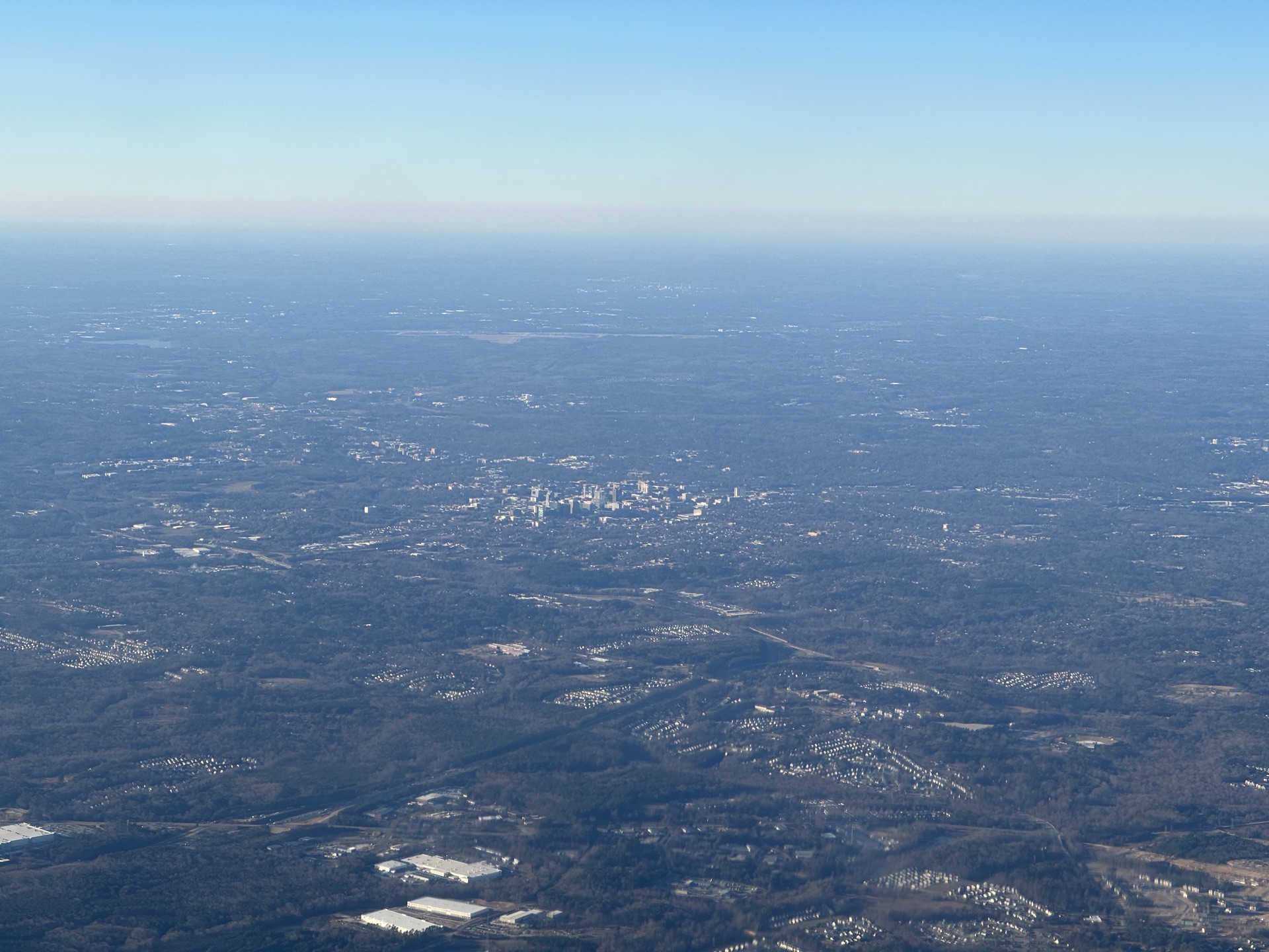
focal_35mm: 77
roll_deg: -2.0
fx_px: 2823
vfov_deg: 19.1
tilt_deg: -5.6
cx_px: 634
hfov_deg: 25.3
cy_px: 476
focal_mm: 9
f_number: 2.8
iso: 32
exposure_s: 1/669
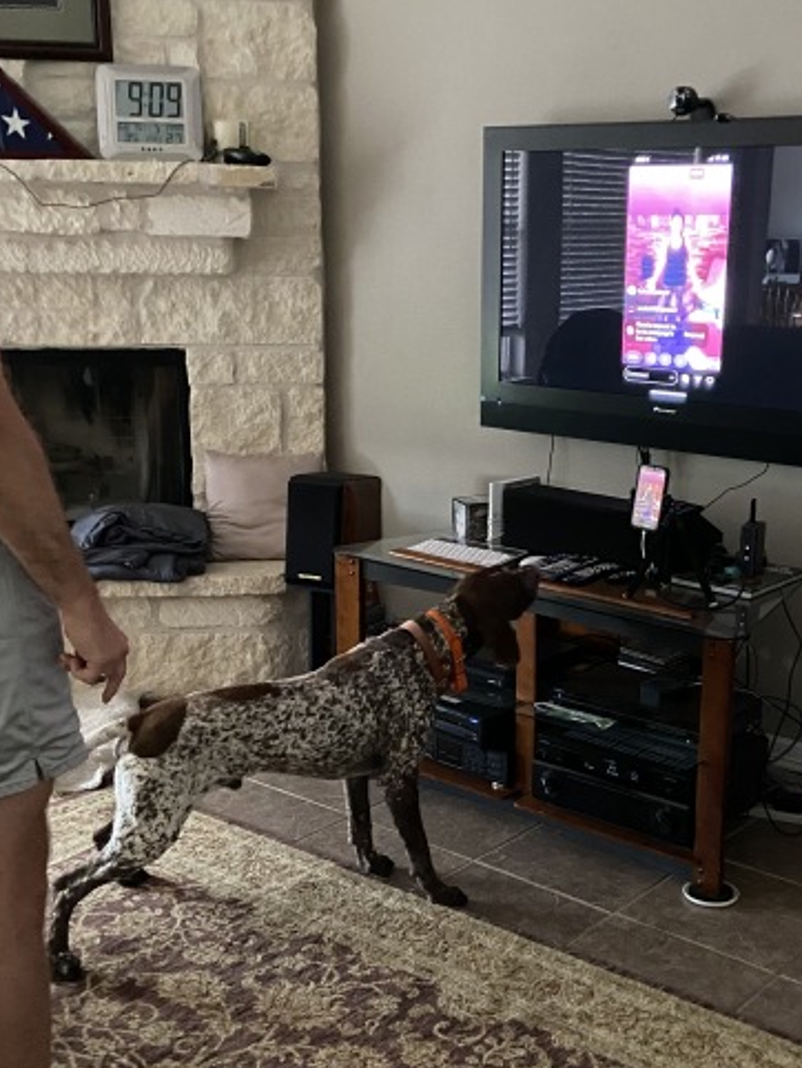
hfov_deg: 31.5
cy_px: 591
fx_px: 1420
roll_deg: -0.6
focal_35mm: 46
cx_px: 479
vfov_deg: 41.2
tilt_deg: -13.8
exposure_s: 1/29
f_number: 1.8
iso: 1000
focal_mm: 4.25
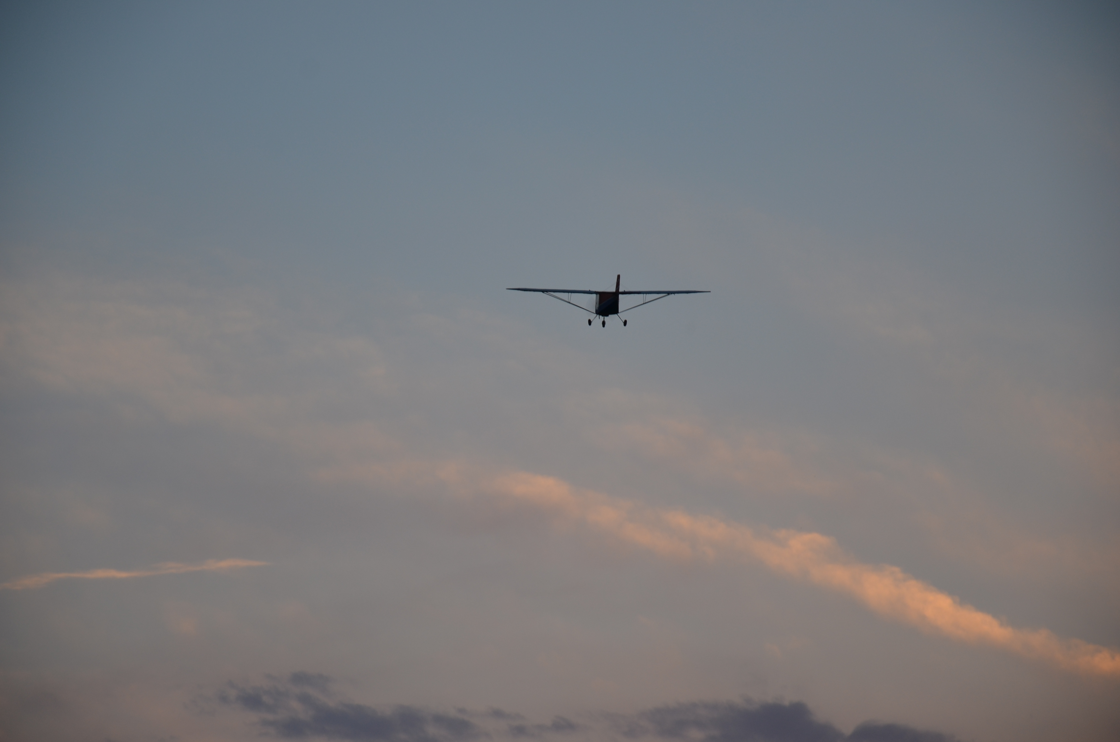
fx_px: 4890
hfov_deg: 13.1
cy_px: 371
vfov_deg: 8.7
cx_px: 560
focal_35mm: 158
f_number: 6.3
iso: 200
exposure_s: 1/160
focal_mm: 105
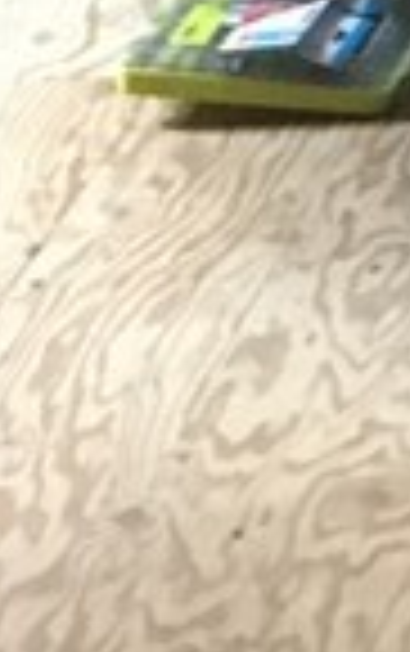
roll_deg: +0.3
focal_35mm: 217
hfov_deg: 5.4
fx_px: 3868
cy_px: -994
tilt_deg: -7.6
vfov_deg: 8.7
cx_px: 1599
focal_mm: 4.15
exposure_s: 1/20
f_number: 2.2
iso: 200
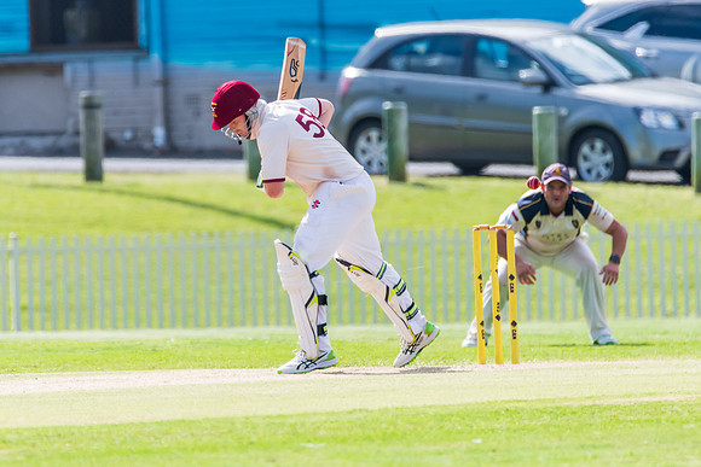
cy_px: 209
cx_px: 245
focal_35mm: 854
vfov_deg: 1.6
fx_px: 16626
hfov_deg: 2.4
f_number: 6.3
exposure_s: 1/2500
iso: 640
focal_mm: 600
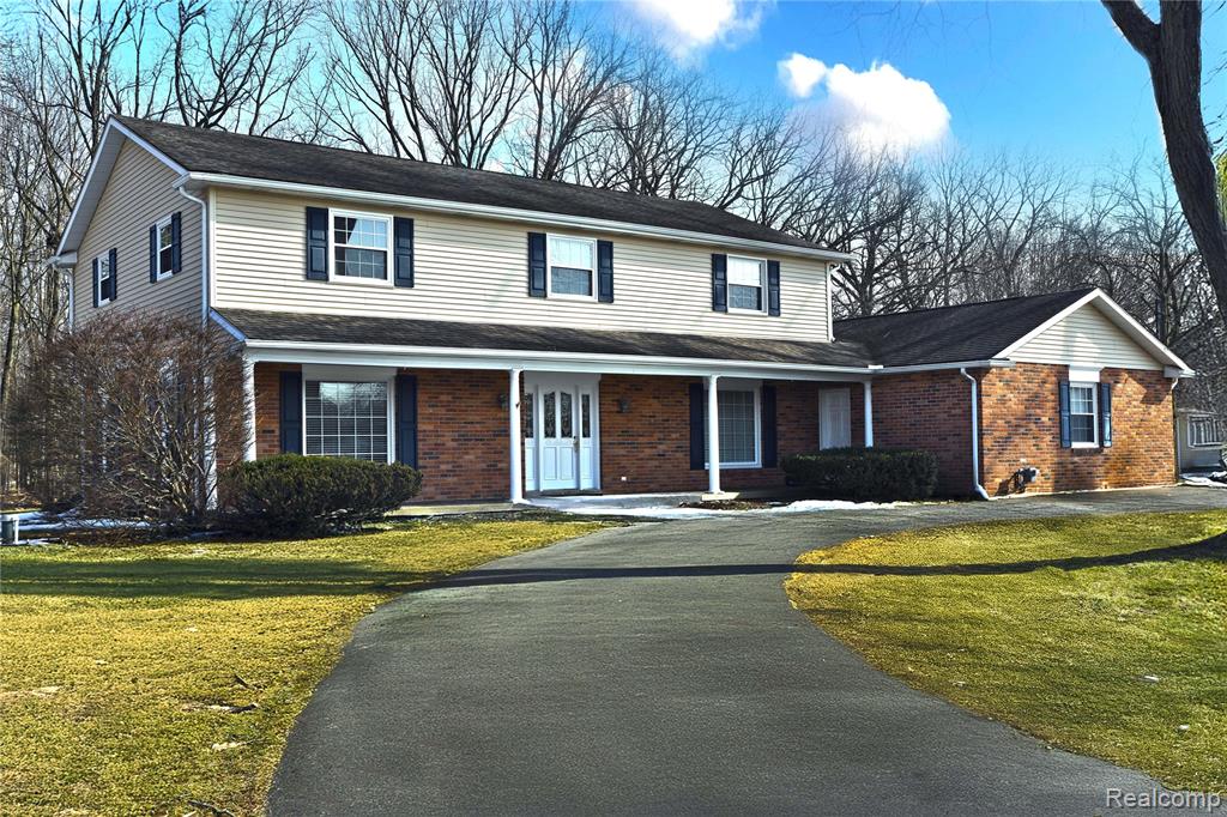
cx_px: 614
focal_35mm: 32
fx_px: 1090
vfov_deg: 41.1
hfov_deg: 58.7
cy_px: 408
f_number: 10
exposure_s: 1/80
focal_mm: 32
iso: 64
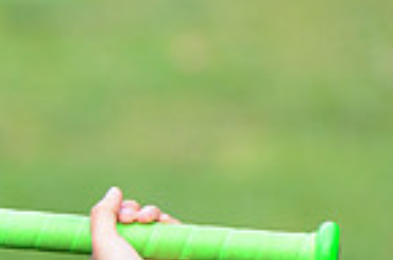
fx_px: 7429
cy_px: 343
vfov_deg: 2.0
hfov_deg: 3.0
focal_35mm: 682
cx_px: -257
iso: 320
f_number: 5.6
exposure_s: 1/200
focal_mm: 170
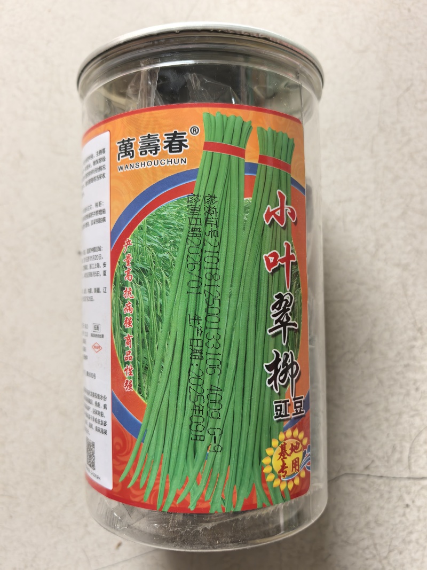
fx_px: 444
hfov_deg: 51.3
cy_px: 285
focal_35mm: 27
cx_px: 214
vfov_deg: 65.3
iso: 250
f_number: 2
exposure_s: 1/100
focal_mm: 6.98
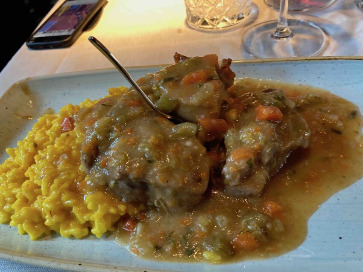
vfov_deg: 49.8
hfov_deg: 63.4
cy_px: 136
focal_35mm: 28
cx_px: 182
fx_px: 294
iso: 160
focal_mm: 3.99
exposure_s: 1/50
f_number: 1.8
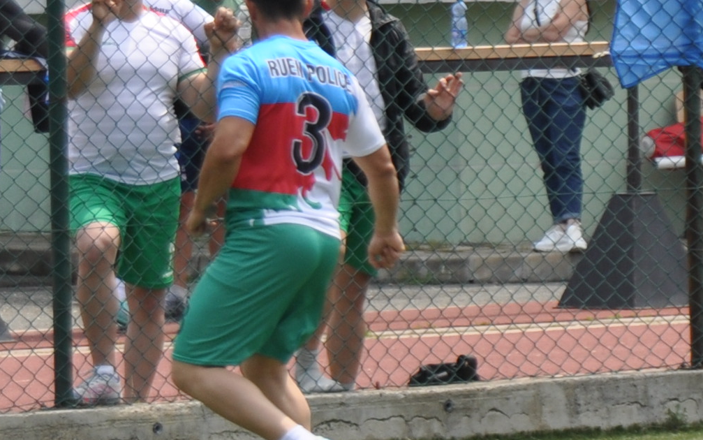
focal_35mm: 429
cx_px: 852
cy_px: 67
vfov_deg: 3.1
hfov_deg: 4.9
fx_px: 8222
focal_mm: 66
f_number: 5.6
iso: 200
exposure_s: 1/500
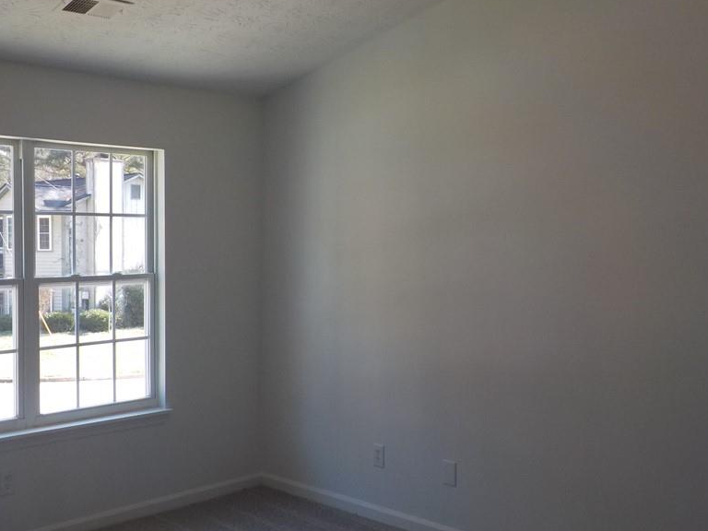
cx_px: 322
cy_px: 266
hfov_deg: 46.7
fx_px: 818
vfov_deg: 36.0
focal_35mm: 40
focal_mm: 4.1
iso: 125
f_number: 3.3
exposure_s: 1/80
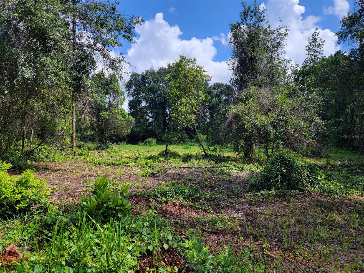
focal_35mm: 24
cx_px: 182
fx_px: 252
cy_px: 136
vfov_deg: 56.8
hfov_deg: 71.6
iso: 16
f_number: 1.8
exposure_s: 1/593
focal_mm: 6.7
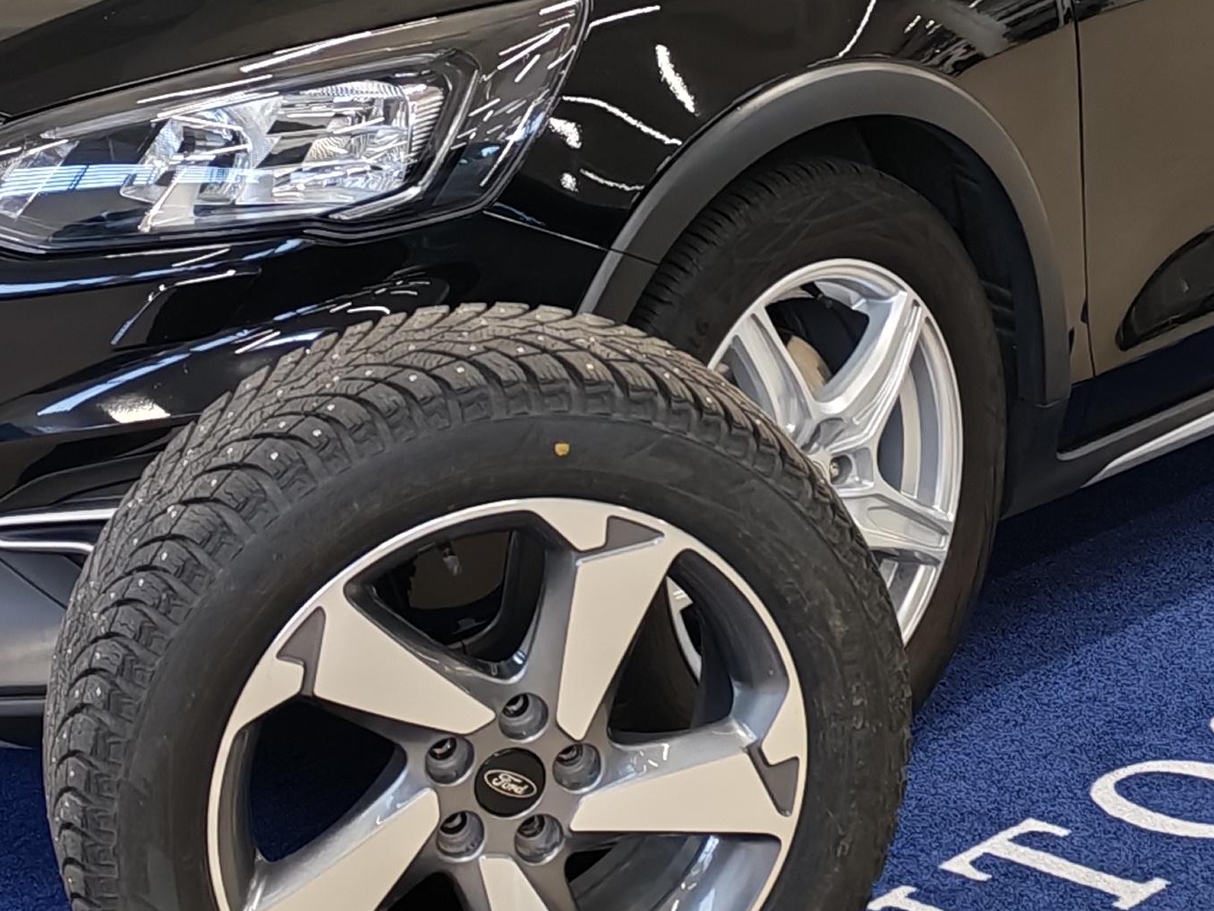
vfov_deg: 14.8
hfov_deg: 19.8
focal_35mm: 99
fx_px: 3472
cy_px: 76
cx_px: 599
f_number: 1.9
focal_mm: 6.12
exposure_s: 1/100
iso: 309
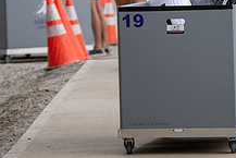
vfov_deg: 4.3
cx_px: 246
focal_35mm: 320
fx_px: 2099
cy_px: -21
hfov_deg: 6.4
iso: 100
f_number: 3.2
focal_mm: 120
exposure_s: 1/500
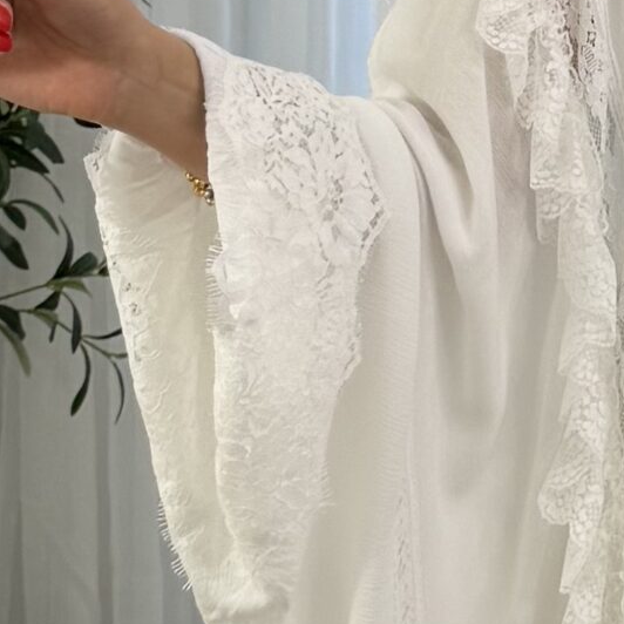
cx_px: 768
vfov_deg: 14.9
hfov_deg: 16.3
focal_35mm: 102
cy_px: 1127
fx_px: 2080
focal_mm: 6.76
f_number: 1.78
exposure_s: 1/121
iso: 64
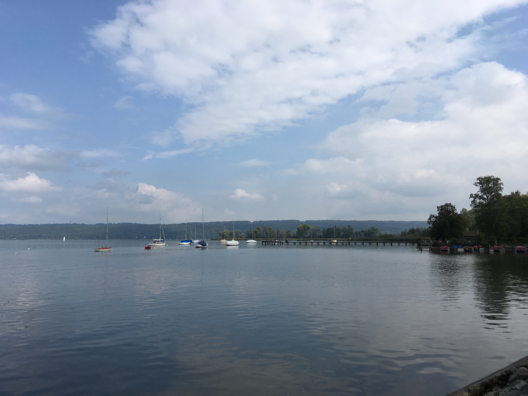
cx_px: 264
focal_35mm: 29
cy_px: 198
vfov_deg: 48.2
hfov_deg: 61.7
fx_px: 442
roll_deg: +0.1
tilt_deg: +3.0
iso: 25
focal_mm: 4.15
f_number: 2.2
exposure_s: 1/2481
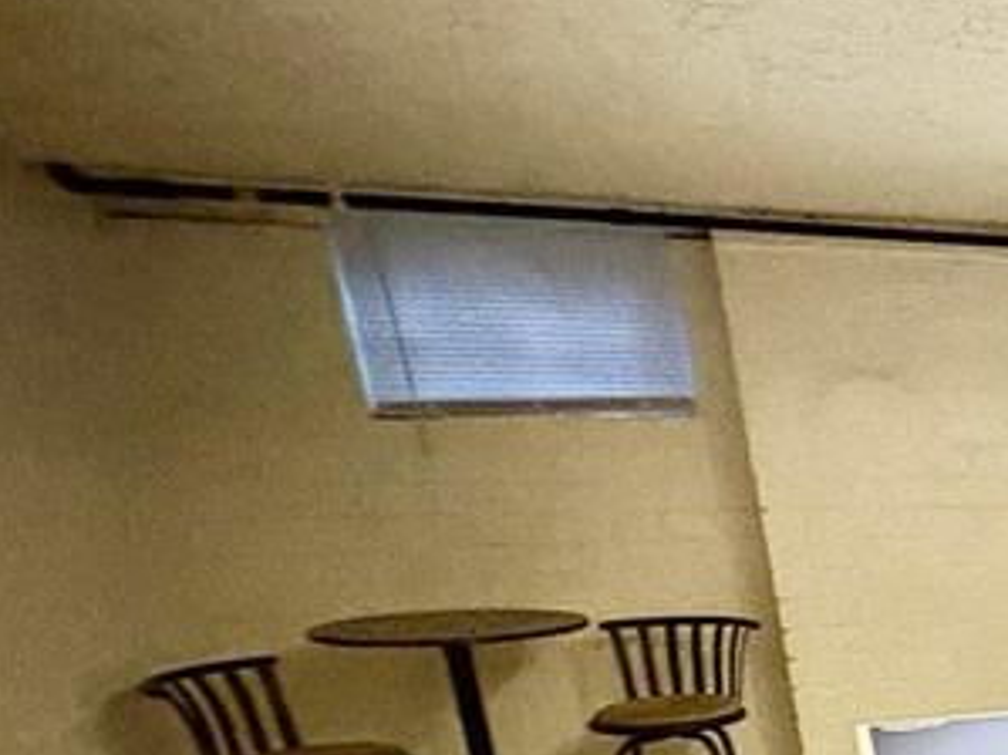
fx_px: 1397
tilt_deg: -16.2
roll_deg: +0.7
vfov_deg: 27.5
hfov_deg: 26.2
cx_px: 1581
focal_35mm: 48
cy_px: 839
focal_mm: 2.22
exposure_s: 1/40
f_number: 2.2
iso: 640
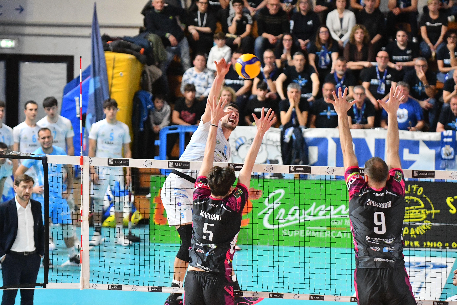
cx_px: 228
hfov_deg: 10.2
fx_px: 2570
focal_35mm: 202
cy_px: 152
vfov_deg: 6.8
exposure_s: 1/1250
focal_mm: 135
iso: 5000
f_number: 2.8
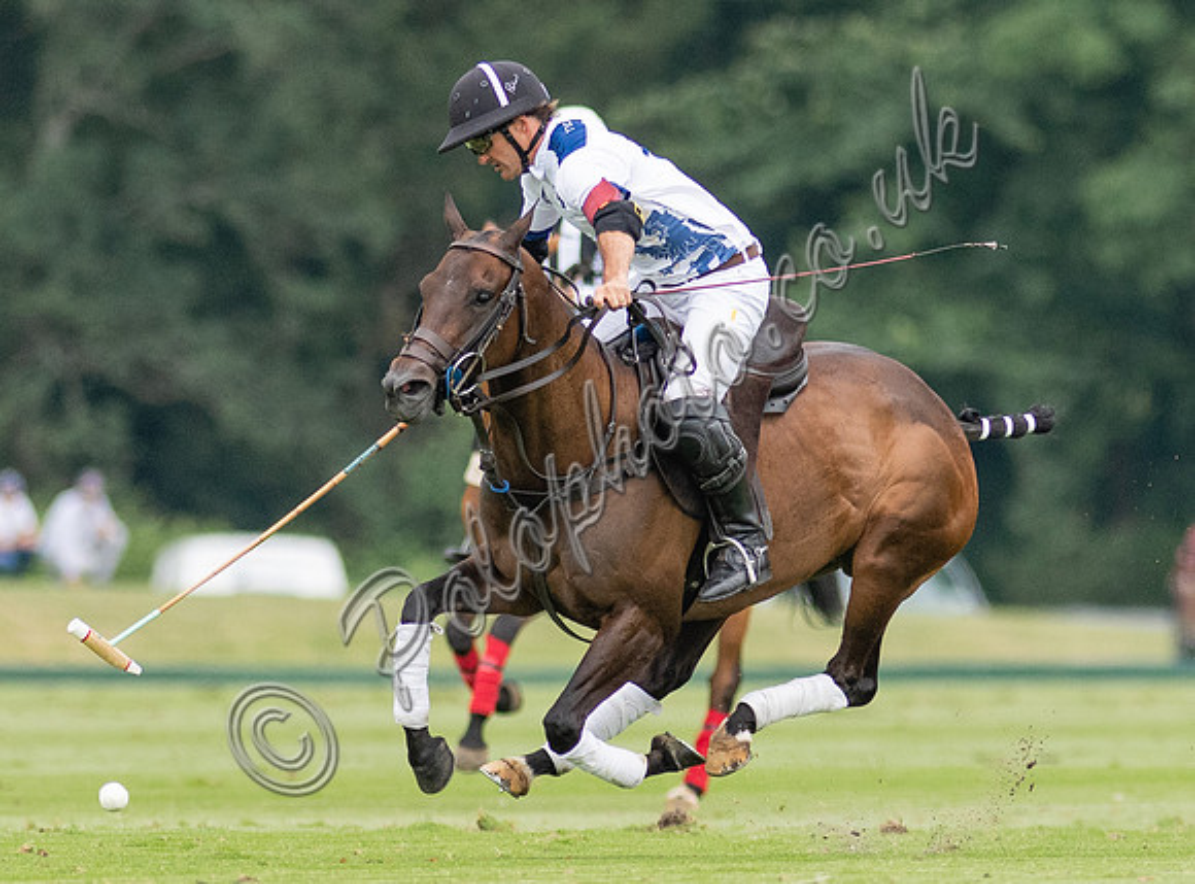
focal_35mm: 1104
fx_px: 37940
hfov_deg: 1.8
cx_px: 1044
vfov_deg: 1.3
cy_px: 510
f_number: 2.8
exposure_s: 1/4000
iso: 640
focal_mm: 300
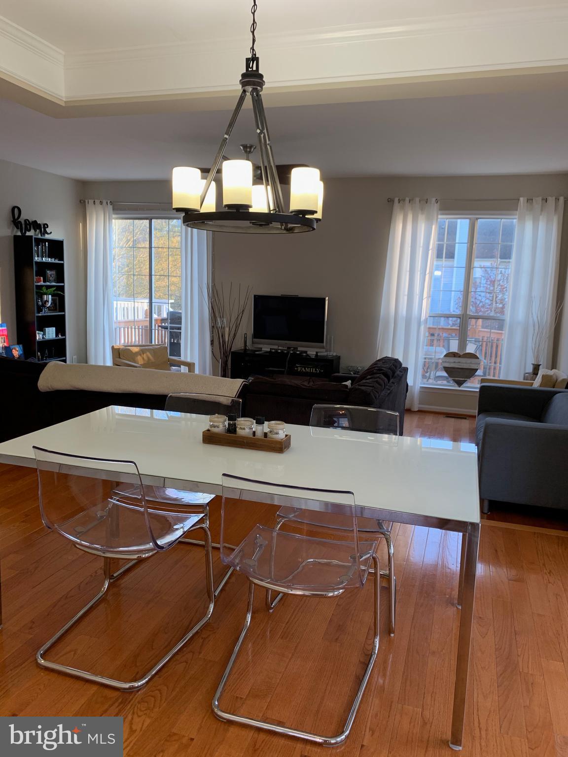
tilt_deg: -8.4
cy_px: 378
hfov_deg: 53.1
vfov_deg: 67.3
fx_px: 569
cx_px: 284
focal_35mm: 26
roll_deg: -2.4
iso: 50
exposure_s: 1/60
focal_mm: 4.25
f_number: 1.8
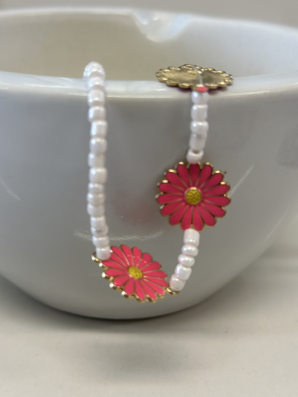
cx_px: 149
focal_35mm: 48
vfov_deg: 39.7
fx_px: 551
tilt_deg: -25.1
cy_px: 198
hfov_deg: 30.3
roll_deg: -3.1
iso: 125
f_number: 1.78
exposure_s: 1/100
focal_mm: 6.86
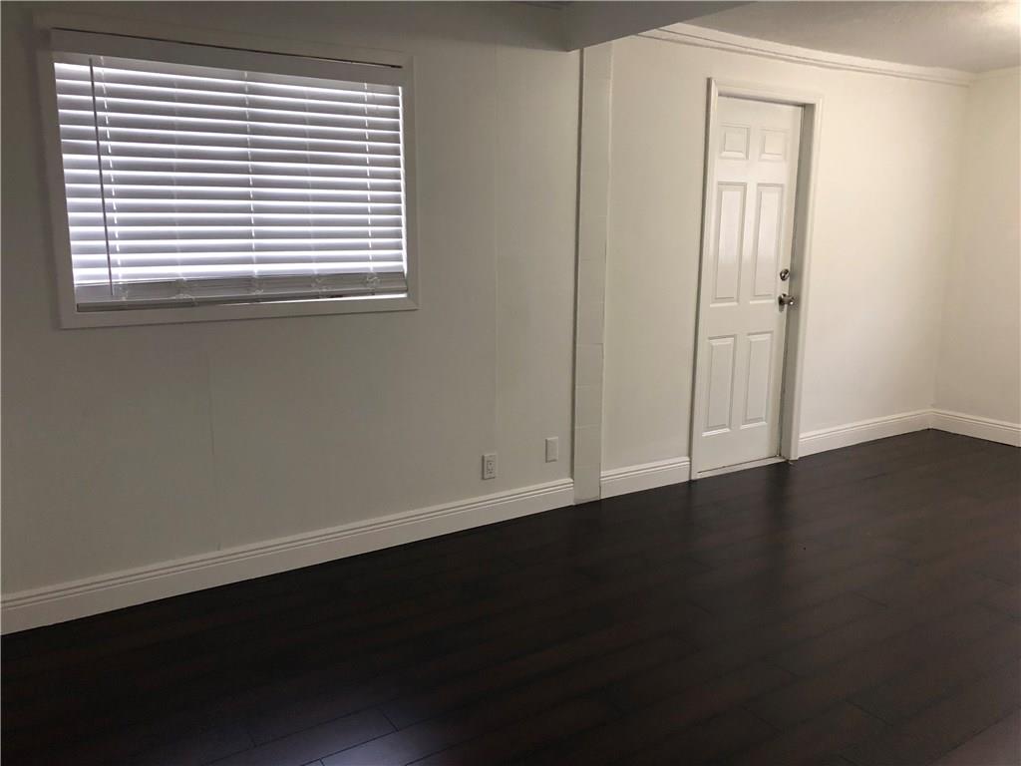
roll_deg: -1.3
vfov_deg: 48.2
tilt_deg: -12.0
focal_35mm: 29
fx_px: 855
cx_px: 510
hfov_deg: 61.7
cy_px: 383
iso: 64
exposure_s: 1/15
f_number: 1.8
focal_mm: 3.99
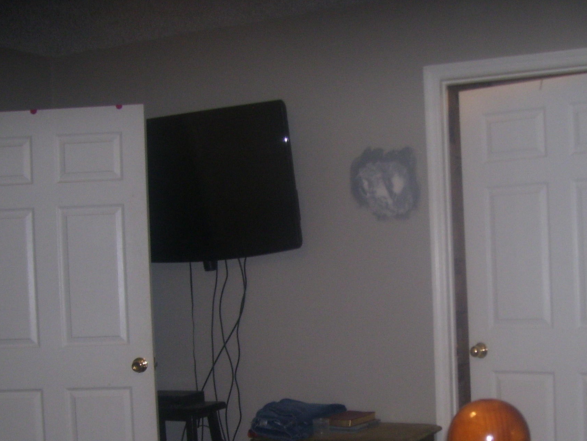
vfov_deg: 25.9
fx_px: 950
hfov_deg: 34.1
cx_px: 387
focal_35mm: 56
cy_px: 305
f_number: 2.7
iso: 125
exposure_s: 1/60
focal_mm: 6
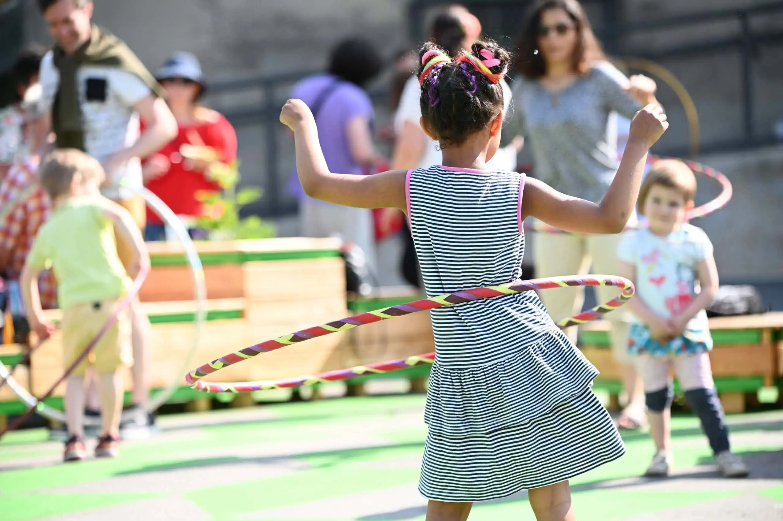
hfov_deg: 16.4
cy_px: 260
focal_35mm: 125
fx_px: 2717
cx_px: 392
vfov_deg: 11.0
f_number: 3.2
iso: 400
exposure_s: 1/1600
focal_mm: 125
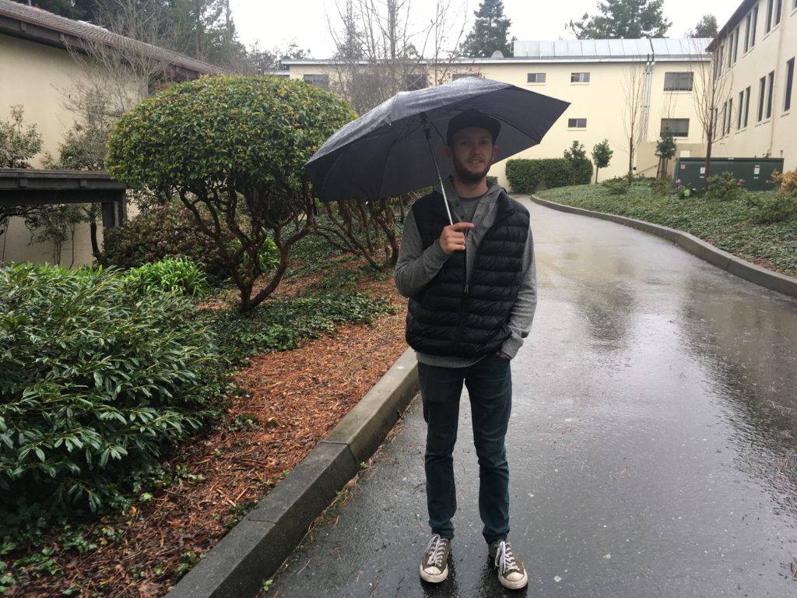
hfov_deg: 61.7
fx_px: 668
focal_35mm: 29
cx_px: 398
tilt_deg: -9.2
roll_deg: -0.7
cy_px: 299
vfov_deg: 48.2
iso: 32
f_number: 2.2
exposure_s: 1/120
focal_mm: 4.15
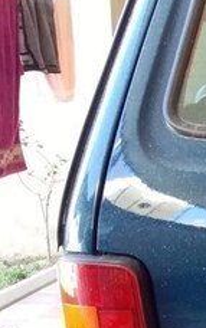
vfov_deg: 21.7
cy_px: 231
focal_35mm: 95
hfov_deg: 11.7
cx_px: 464
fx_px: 851
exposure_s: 1/50
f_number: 2.2
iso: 100
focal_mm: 3.3
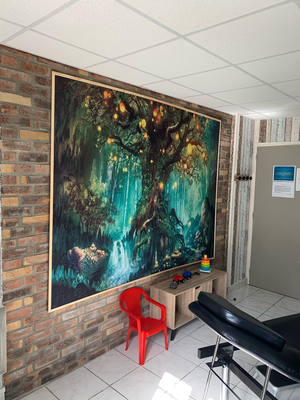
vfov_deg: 67.3
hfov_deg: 53.1
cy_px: 200
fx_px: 300
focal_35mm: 26
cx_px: 150
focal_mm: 4.25
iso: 50
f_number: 1.8
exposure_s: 1/121
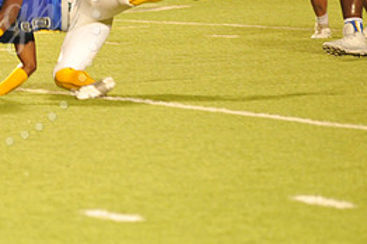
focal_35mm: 443
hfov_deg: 4.6
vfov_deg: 3.1
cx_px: -34
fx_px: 4510
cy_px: 17
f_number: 4.5
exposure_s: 1/200
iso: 5000
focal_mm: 200
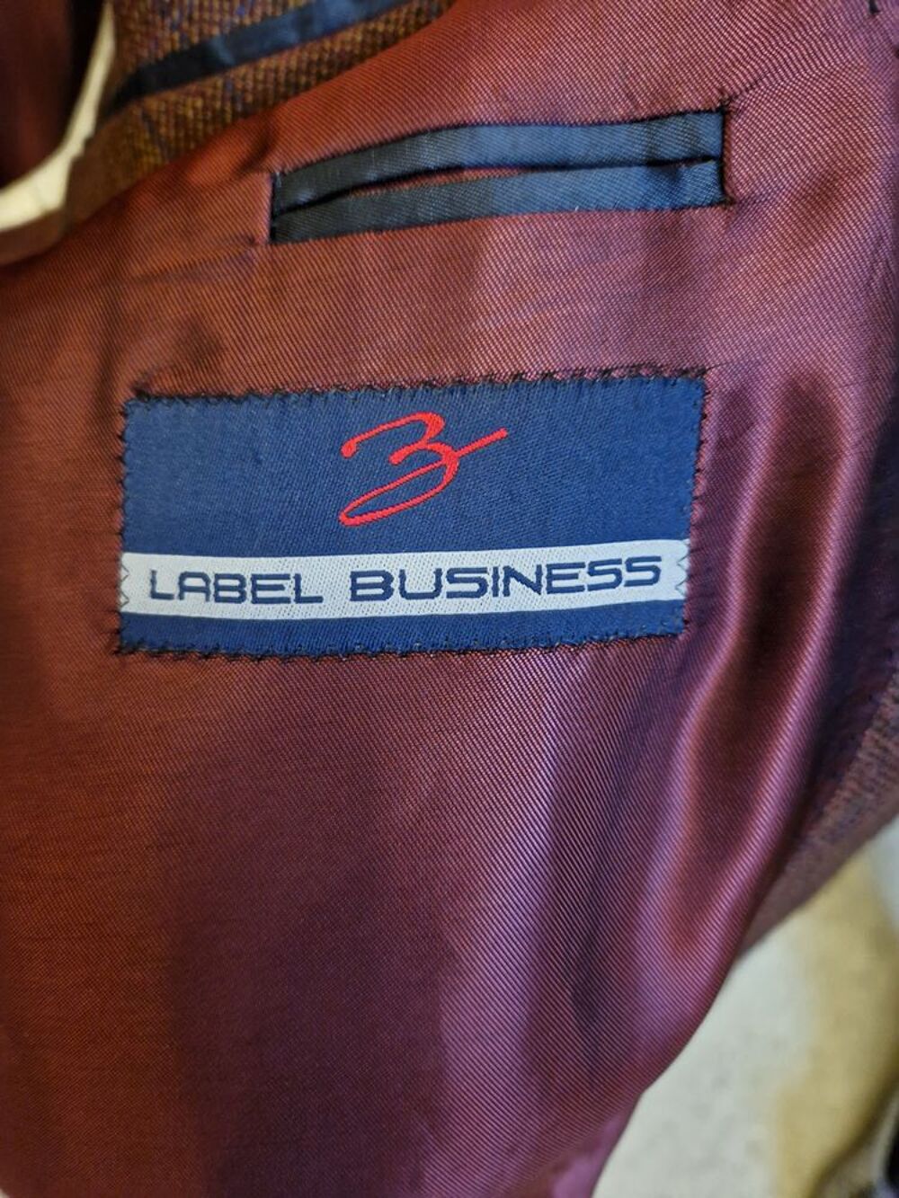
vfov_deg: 73.9
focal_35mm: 23
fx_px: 796
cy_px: 599
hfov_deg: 58.9
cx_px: 450
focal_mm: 5.4
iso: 1000
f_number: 1.8
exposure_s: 1/25
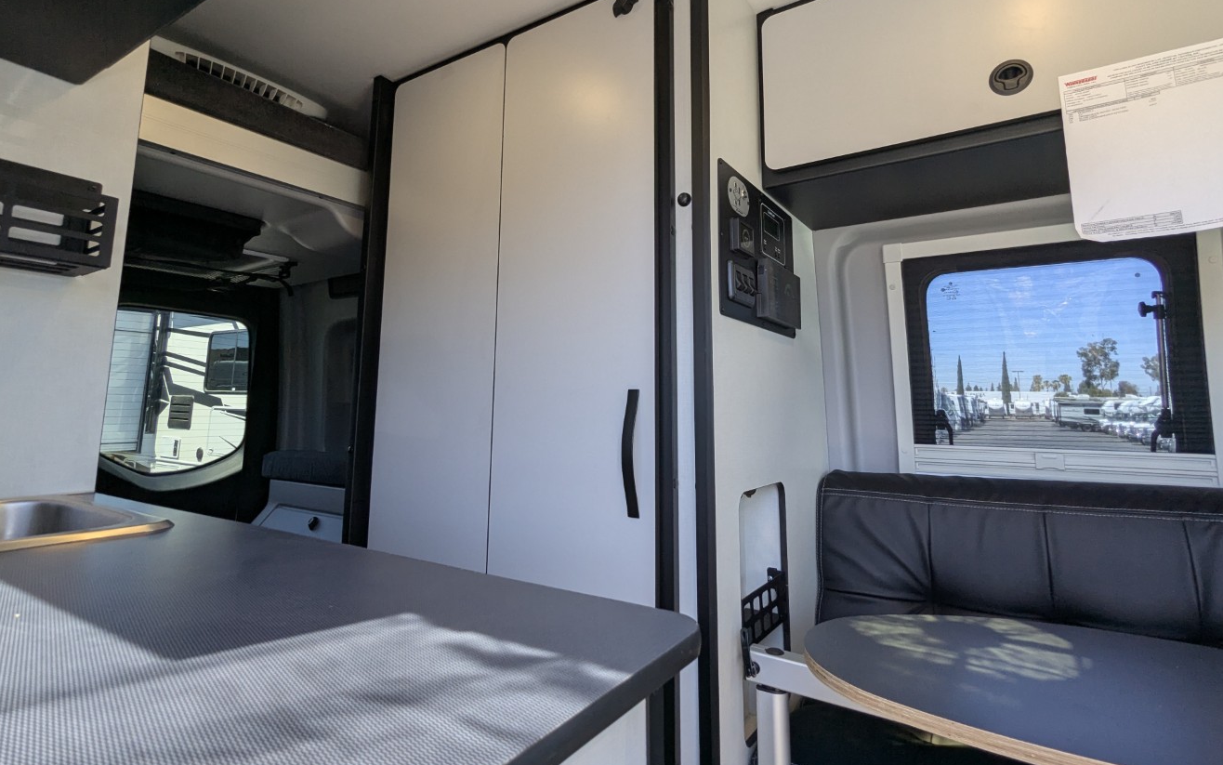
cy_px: 314
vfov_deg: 64.5
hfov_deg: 91.1
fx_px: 600
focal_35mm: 18
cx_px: 616
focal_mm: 2.35
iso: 69
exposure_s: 1/173
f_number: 2.2
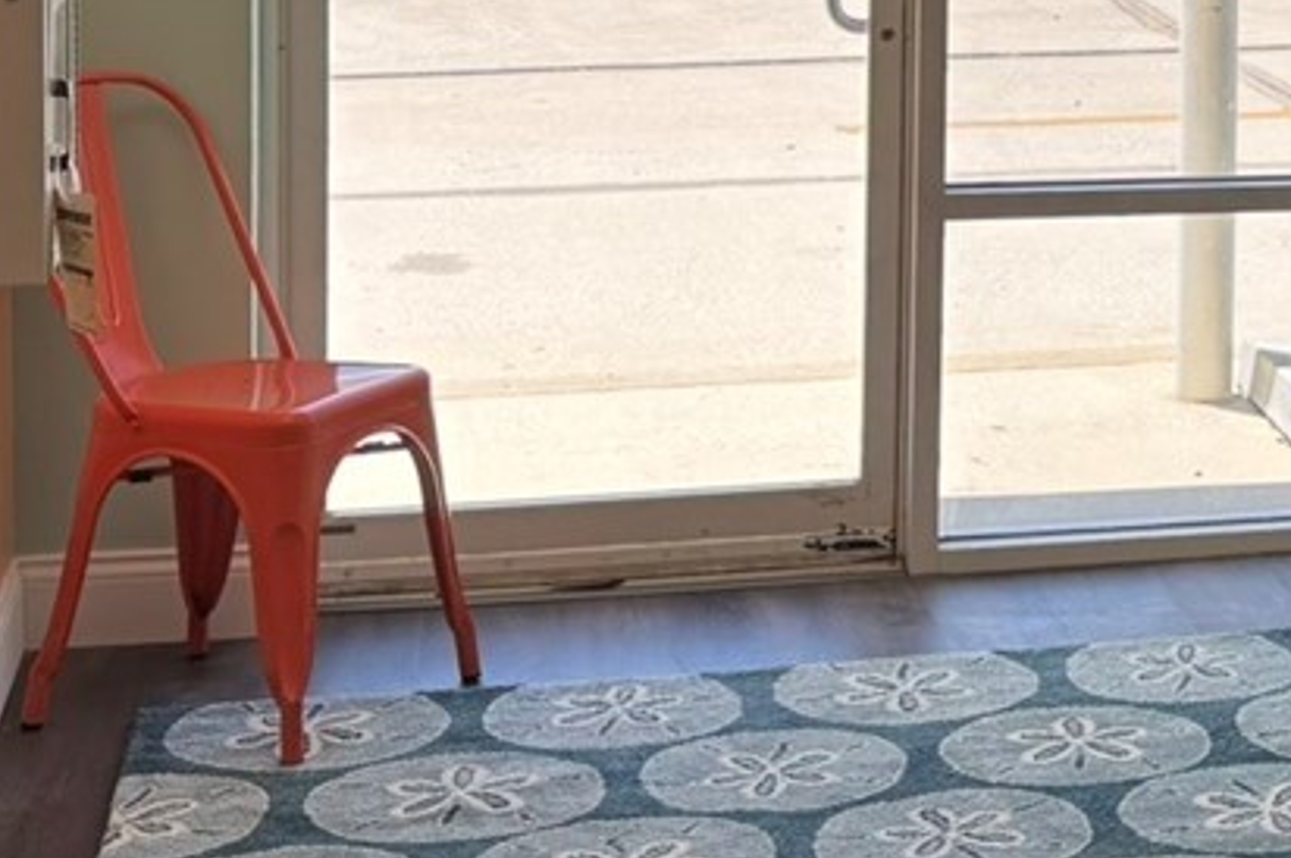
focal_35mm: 97
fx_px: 3476
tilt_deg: -4.5
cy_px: -150
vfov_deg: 13.7
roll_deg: -1.2
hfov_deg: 19.5
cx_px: 1648
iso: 80
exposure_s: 1/495
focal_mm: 6.76
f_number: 1.78
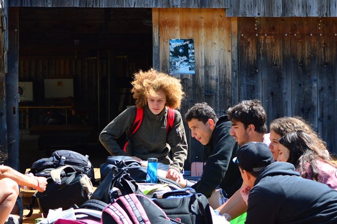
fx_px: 954
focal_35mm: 102
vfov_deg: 13.4
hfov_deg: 20.0
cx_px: 135
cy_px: 123
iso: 100
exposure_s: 1/320
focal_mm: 35
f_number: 4.5
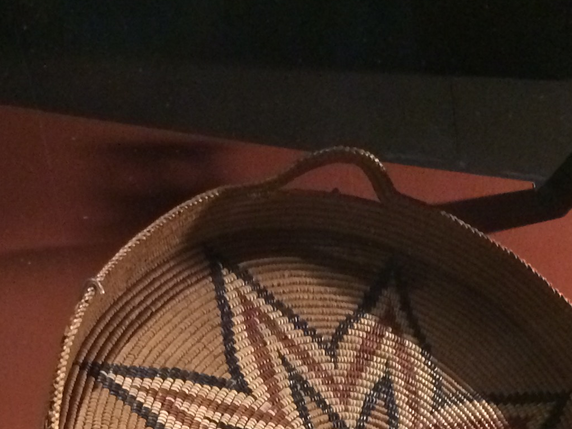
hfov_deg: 20.9
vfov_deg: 14.7
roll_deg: +3.1
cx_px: 142
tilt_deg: +18.0
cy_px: 662
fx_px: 1536
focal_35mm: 93
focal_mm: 4.15
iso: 320
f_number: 2.2
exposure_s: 1/15
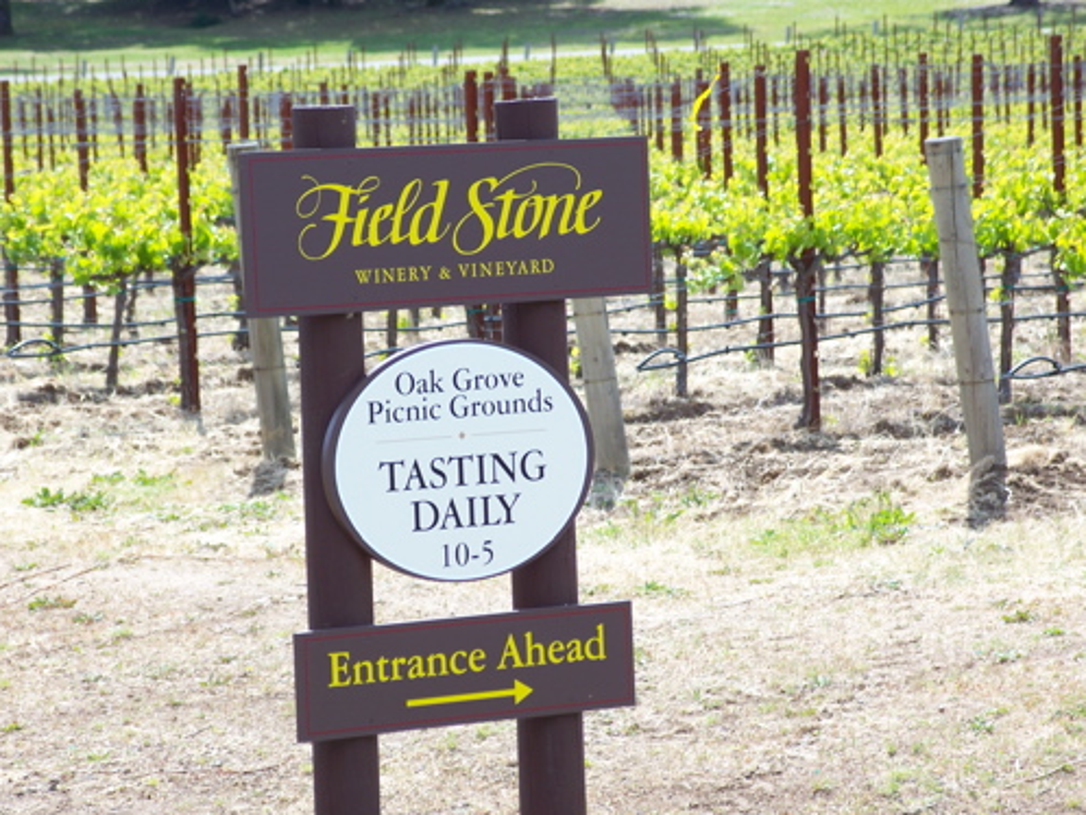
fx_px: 6466
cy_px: 438
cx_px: 512
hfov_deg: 9.6
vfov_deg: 7.2
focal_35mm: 206
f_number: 4.4
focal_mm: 38.8
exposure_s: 1/200
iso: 64
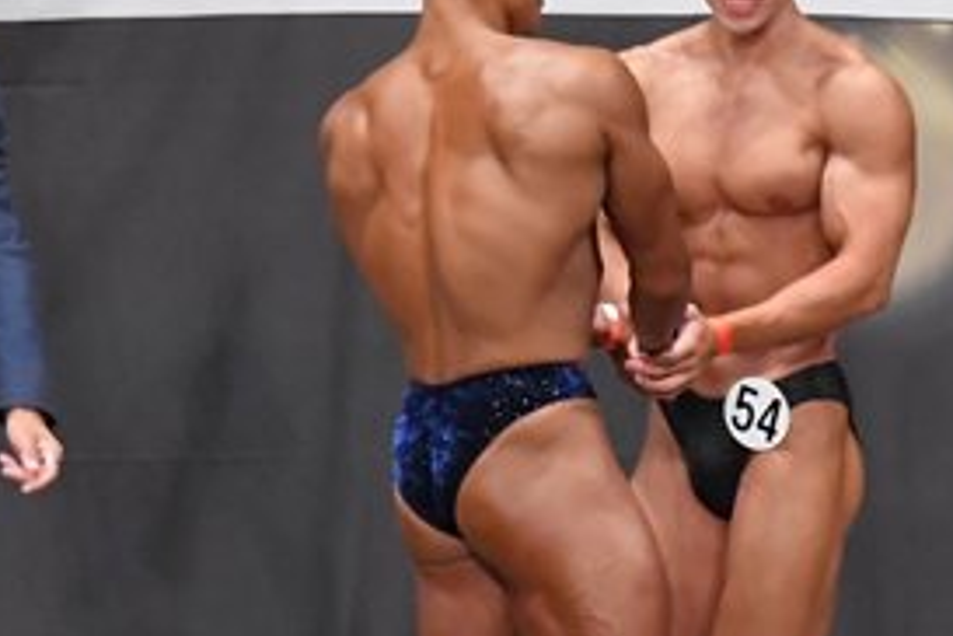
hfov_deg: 4.3
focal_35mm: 477
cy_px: 531
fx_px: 12626
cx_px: 1251
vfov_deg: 2.9
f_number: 5.6
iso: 6400
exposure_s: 1/400
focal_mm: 112
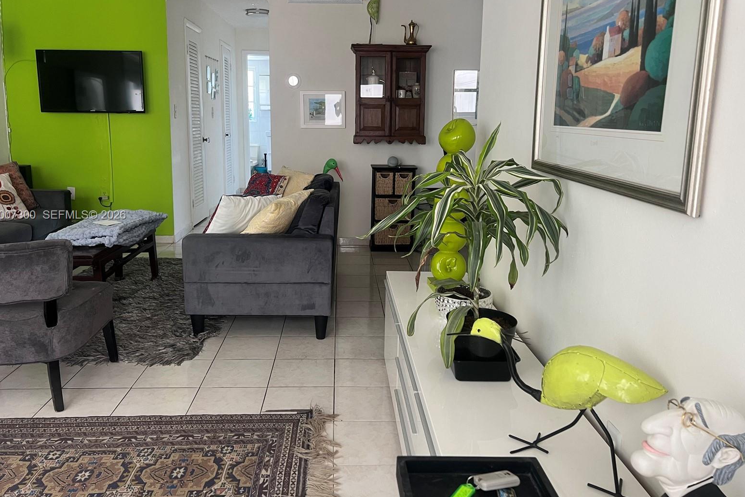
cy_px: 216
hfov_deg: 65.5
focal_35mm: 28
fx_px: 579
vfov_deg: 46.3
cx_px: 362
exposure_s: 1/94
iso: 125
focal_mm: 5.7
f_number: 1.5
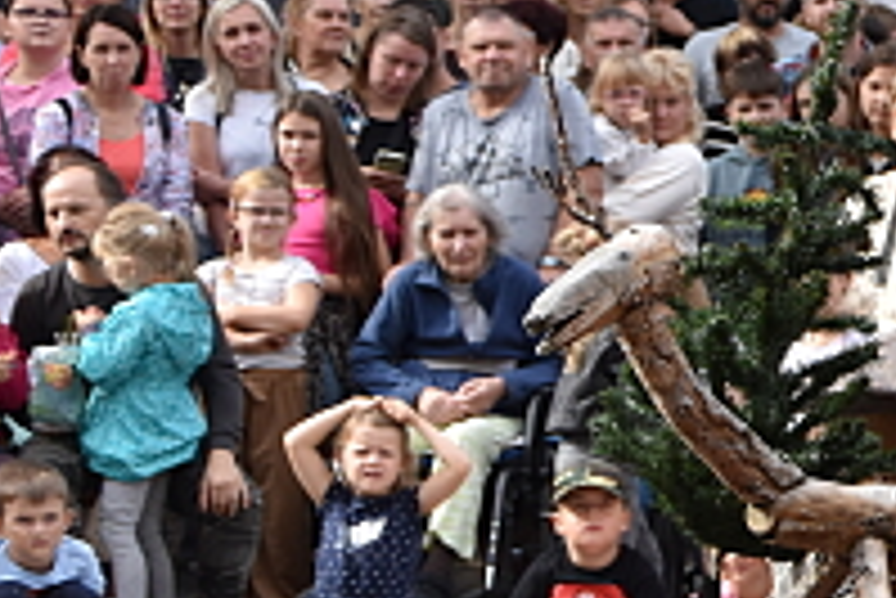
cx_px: 1711
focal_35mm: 205
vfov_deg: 6.7
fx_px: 5106
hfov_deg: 9.5
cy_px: 371
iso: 400
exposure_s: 1/1250
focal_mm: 34
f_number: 4.2
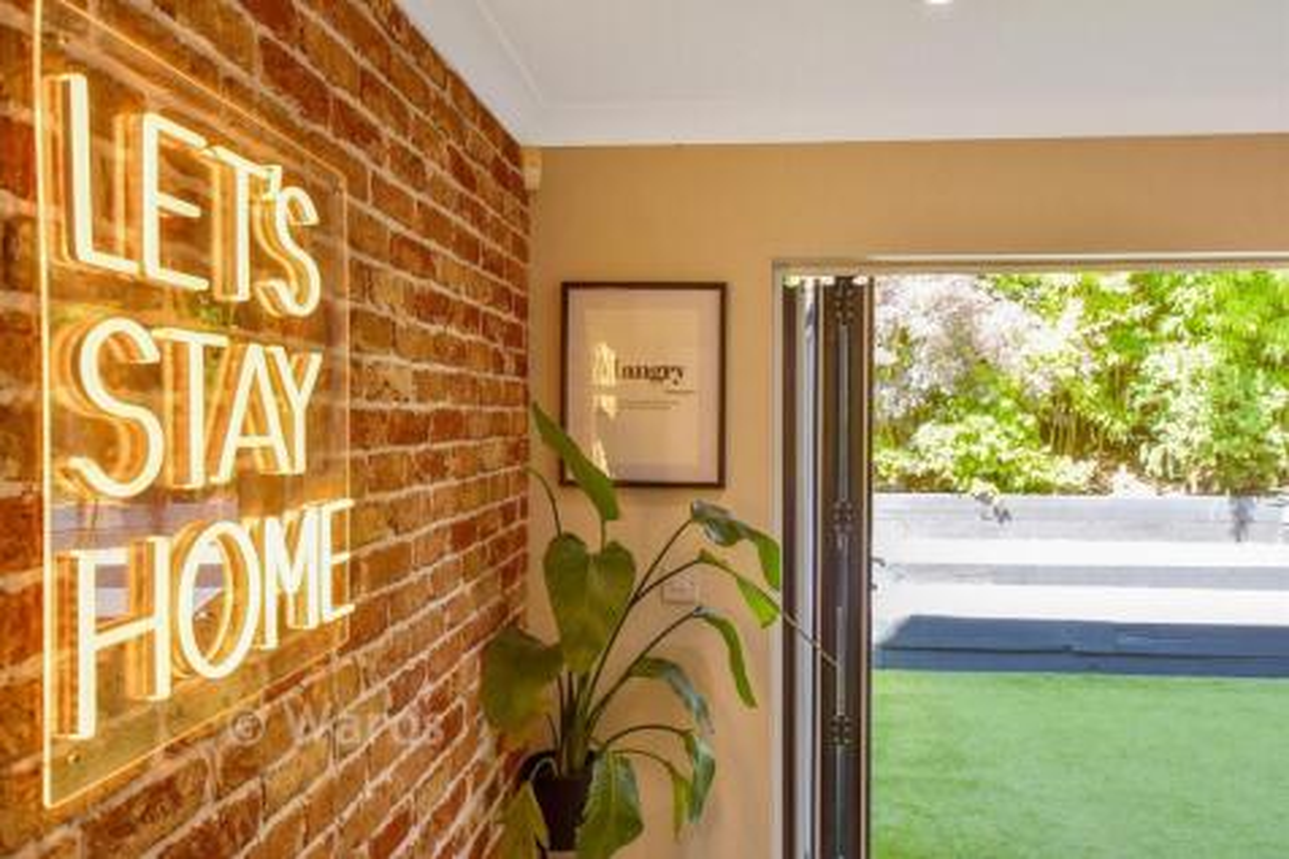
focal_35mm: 30
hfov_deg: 61.9
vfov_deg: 43.6
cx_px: 644
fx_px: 1074
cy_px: 430
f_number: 4.5
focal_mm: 20
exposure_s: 1/320
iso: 800
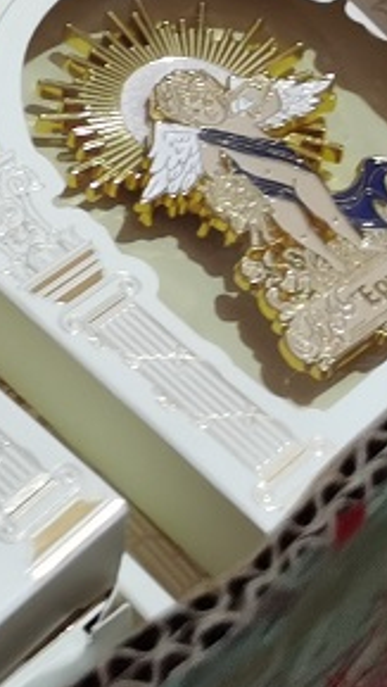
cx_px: -268
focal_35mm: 126
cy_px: -169
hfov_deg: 9.3
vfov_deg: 16.2
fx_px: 2294
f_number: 1.8
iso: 250
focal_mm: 5.58
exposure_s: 1/33.3
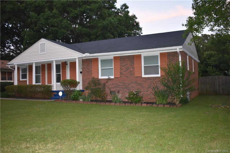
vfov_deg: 38.3
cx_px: 115
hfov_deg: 55.1
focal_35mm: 34
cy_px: 76
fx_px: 220
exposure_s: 1/60
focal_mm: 23
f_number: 4
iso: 800
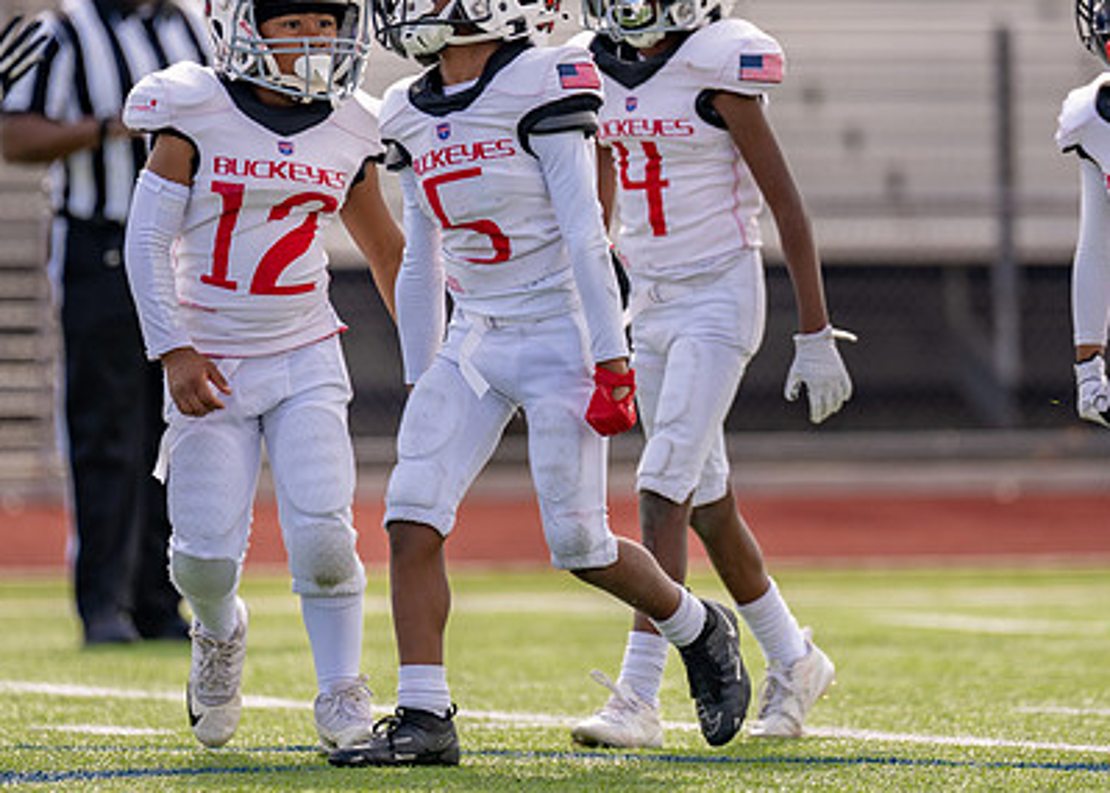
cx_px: 577
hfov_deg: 4.6
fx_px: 13776
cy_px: 225
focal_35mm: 437
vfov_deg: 3.3
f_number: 2.8
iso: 100
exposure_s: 1/1600
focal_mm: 200
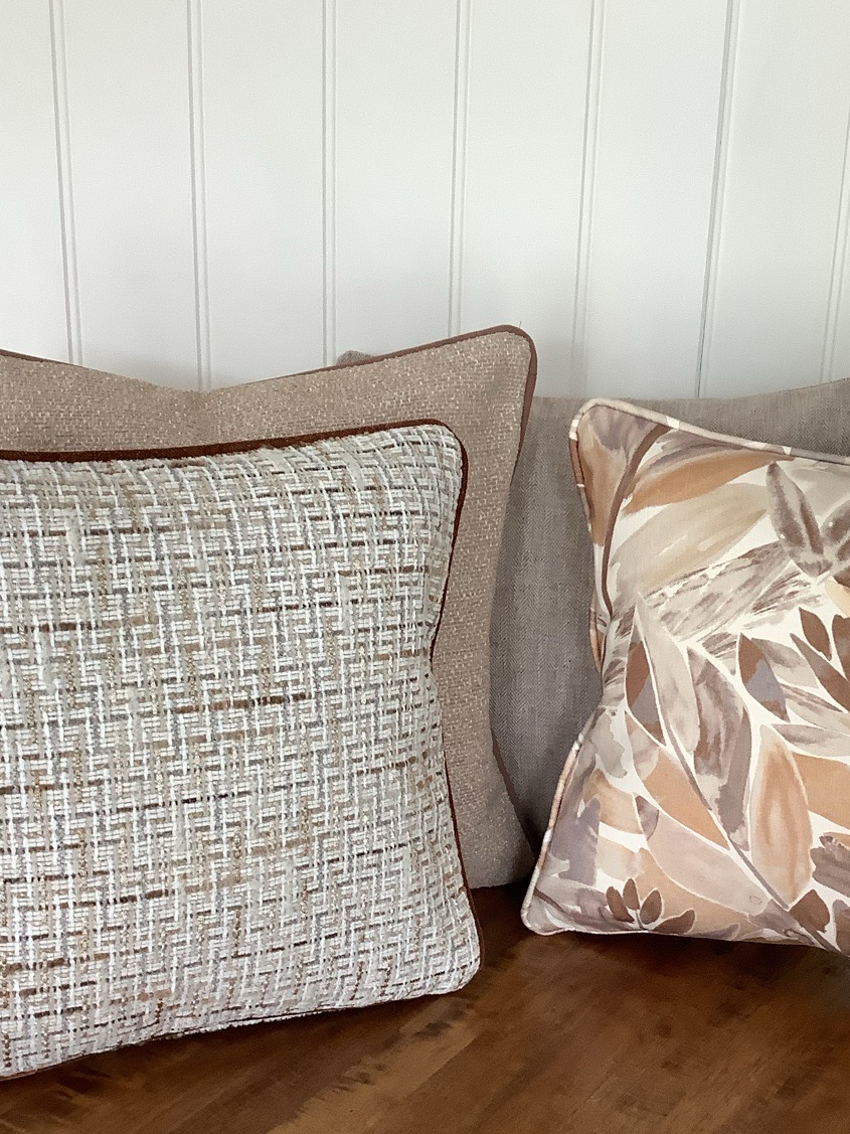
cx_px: 447
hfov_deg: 32.9
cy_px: 728
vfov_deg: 42.5
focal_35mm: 44
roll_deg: -1.5
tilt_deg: -18.3
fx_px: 1441
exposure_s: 1/60
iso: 160
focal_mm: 3.3
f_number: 2.4
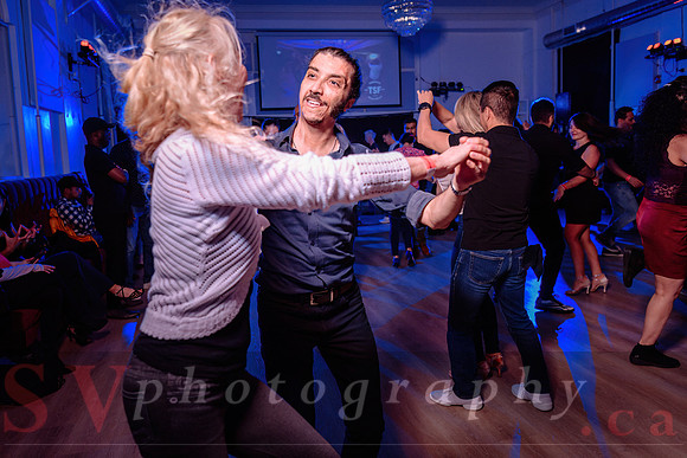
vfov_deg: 46.6
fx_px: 532
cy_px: 213
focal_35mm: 28
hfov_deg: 65.6
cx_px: 319
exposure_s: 1/100
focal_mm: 26
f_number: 3.2
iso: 800
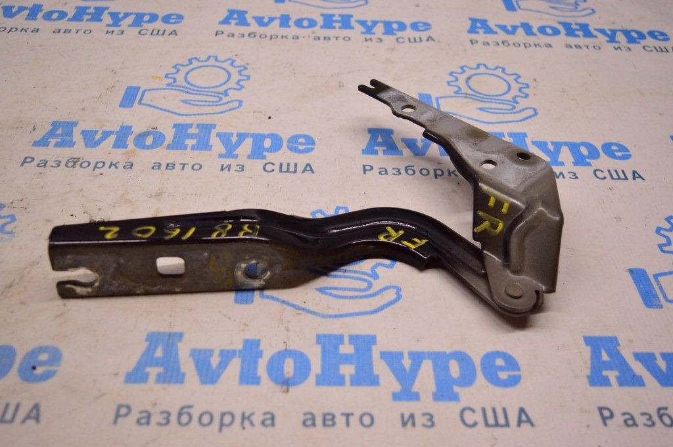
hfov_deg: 53.2
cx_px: 336
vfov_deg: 36.8
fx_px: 672
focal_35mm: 36
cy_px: 224
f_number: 4
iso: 1600
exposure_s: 1/400
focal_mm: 24
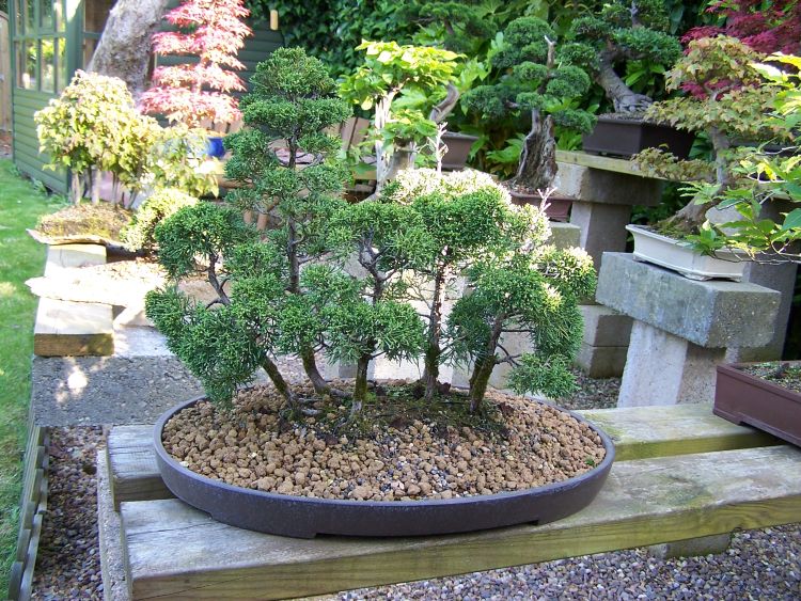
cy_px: 300
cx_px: 400
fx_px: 880
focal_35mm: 38
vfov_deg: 37.7
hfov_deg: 49.0
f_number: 2.8
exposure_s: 1/45
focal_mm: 6.3
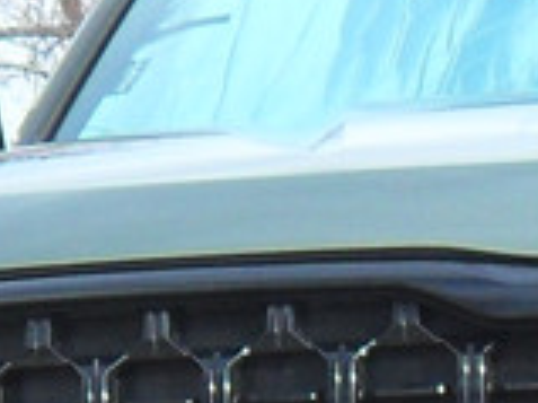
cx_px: 854
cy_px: 979
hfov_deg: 8.2
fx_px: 3650
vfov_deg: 6.0
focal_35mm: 235
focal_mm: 6.2
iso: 100
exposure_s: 1/500
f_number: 2.8
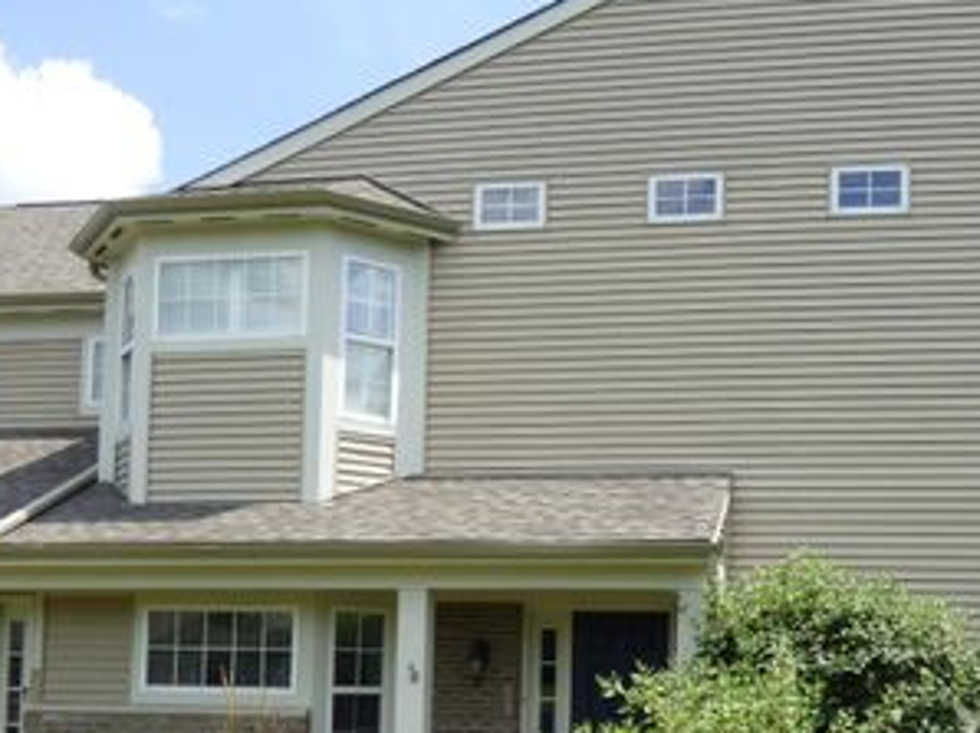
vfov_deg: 30.0
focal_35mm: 47
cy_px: 603
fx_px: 1330
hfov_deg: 40.1
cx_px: 628
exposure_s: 1/800
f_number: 3.2
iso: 100
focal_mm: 4.83
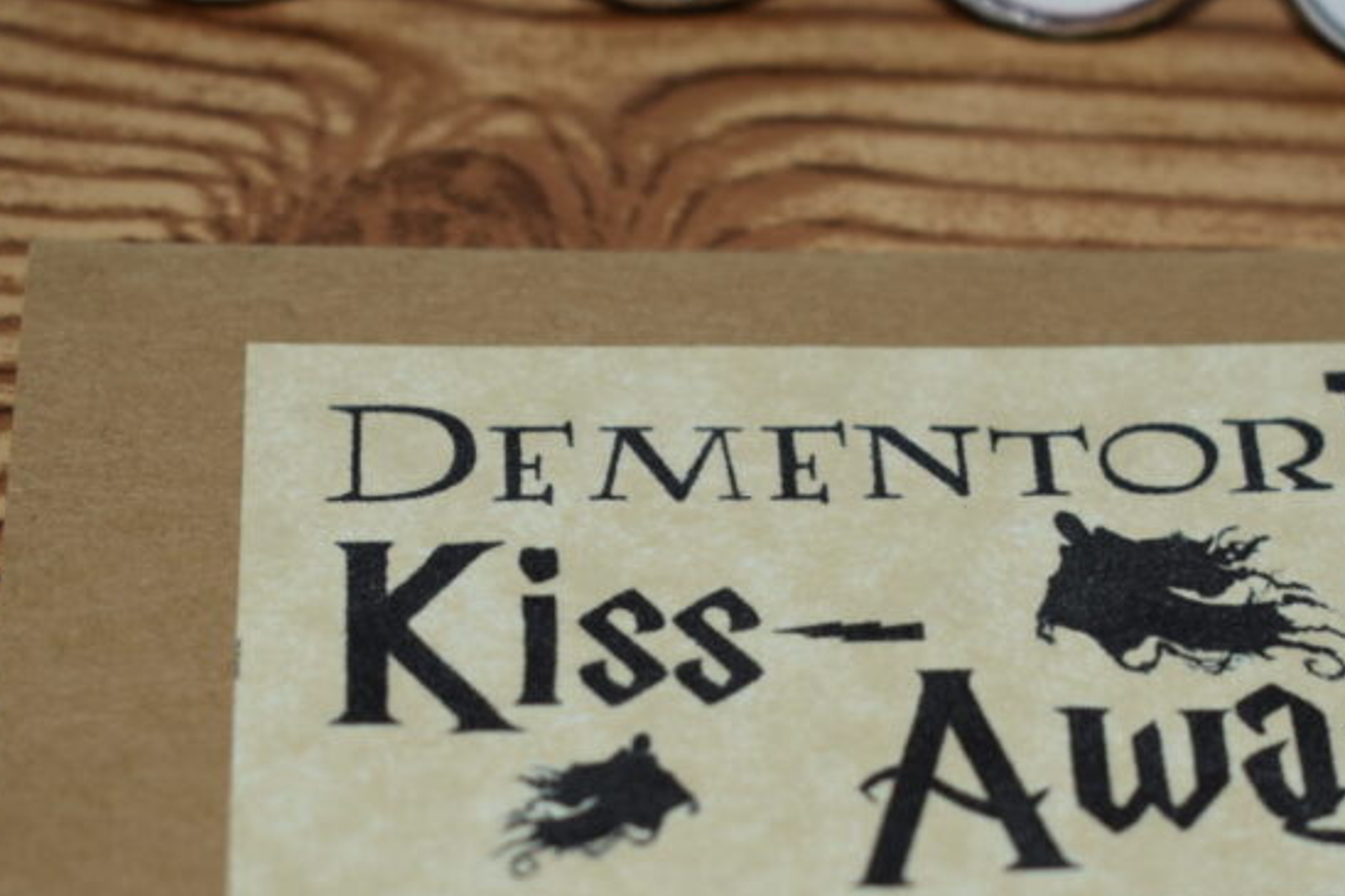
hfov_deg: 18.4
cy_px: 655
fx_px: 4139
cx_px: 834
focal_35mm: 111
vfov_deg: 12.3
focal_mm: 45
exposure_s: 1/60
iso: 140
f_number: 5
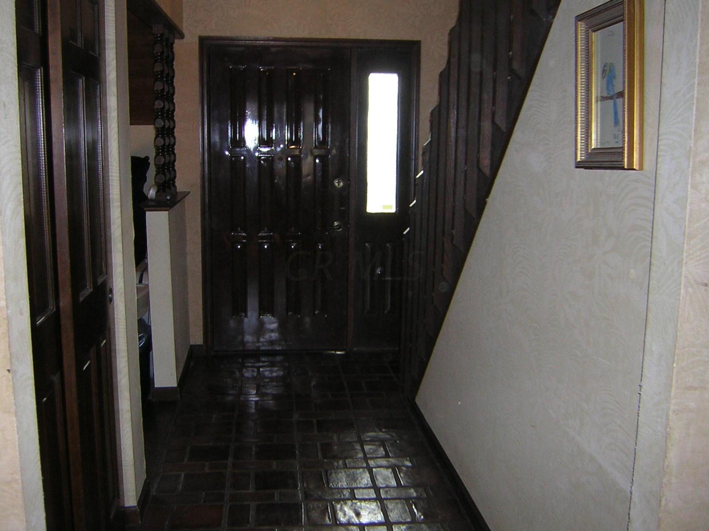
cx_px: 354
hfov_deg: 51.4
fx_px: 737
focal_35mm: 36
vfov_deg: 39.7
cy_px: 266
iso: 79
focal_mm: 4.7
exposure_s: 1/60.1
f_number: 2.6
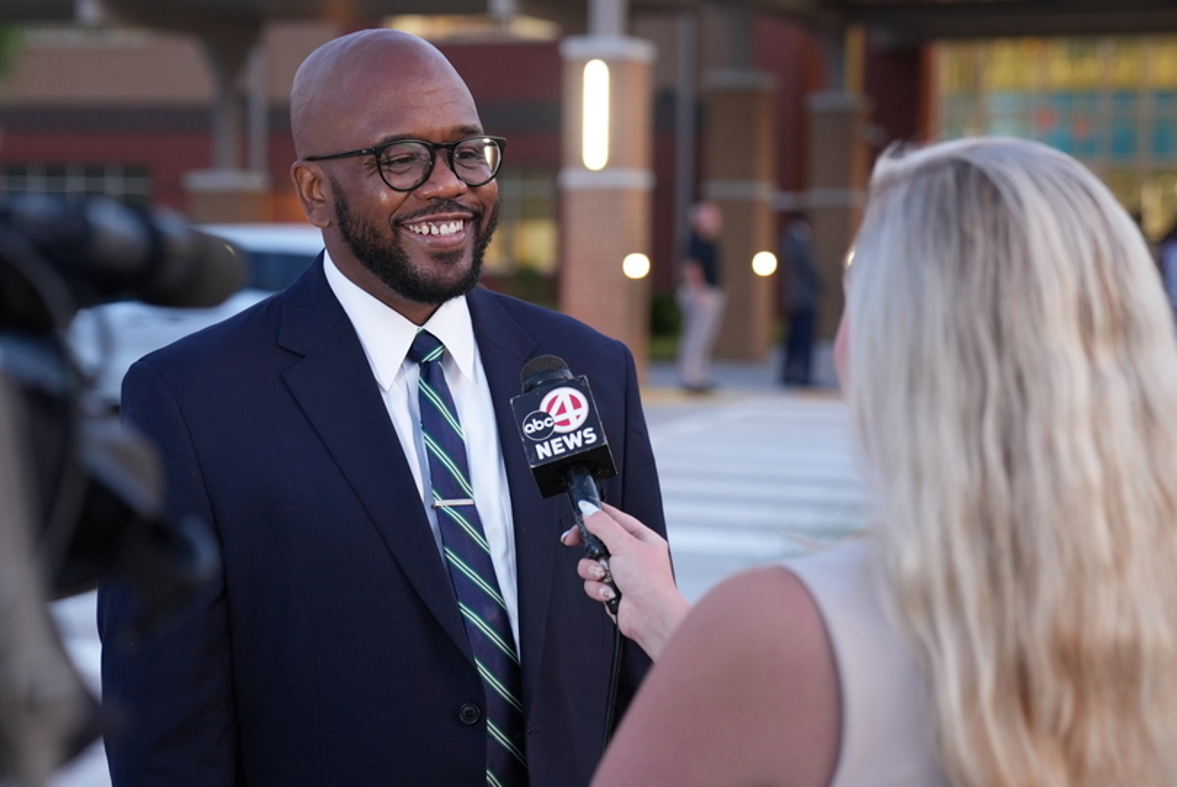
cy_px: 347
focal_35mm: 76
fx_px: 2486
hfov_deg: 26.6
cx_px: 594
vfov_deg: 18.0
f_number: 2.8
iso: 1000
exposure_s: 1/125
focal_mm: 60
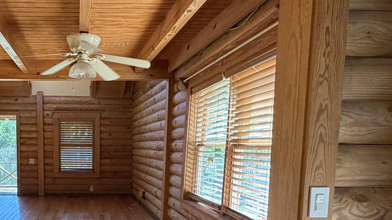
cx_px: 87
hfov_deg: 57.2
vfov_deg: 35.5
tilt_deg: -5.7
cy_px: 177
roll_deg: +0.9
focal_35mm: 32
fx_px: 333
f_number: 2.2
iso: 320
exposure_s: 1/60
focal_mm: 2.22
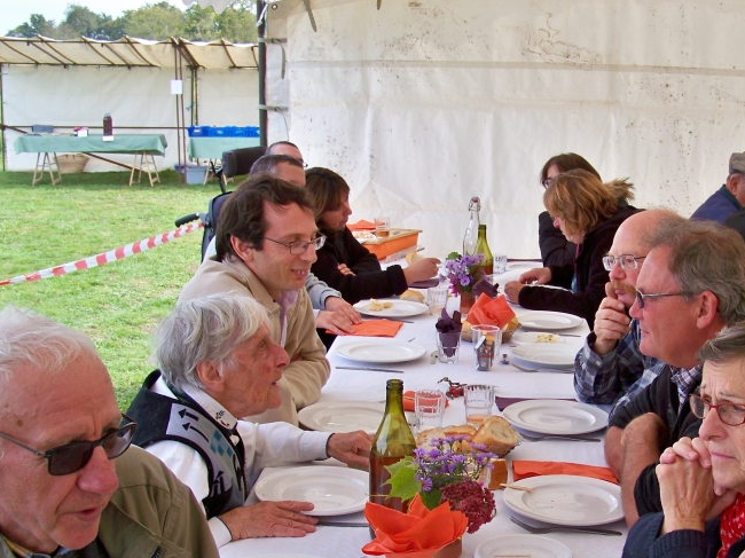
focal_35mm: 52
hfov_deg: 36.5
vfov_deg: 27.7
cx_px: 496
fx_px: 1119
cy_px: 402
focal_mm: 5.85
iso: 100
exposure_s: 1/320
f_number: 2.8
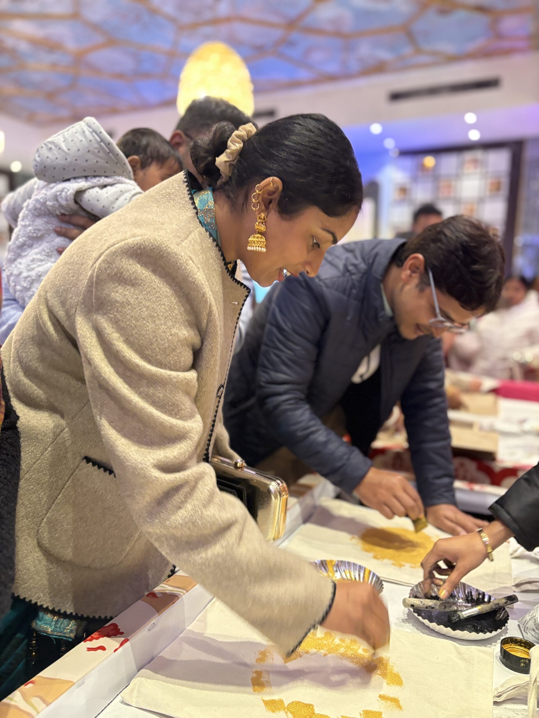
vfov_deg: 67.3
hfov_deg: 53.1
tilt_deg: -6.8
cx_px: 270
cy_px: 359
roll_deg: -1.6
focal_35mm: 26
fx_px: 540
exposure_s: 1/50
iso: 320
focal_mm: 5.96
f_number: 1.6
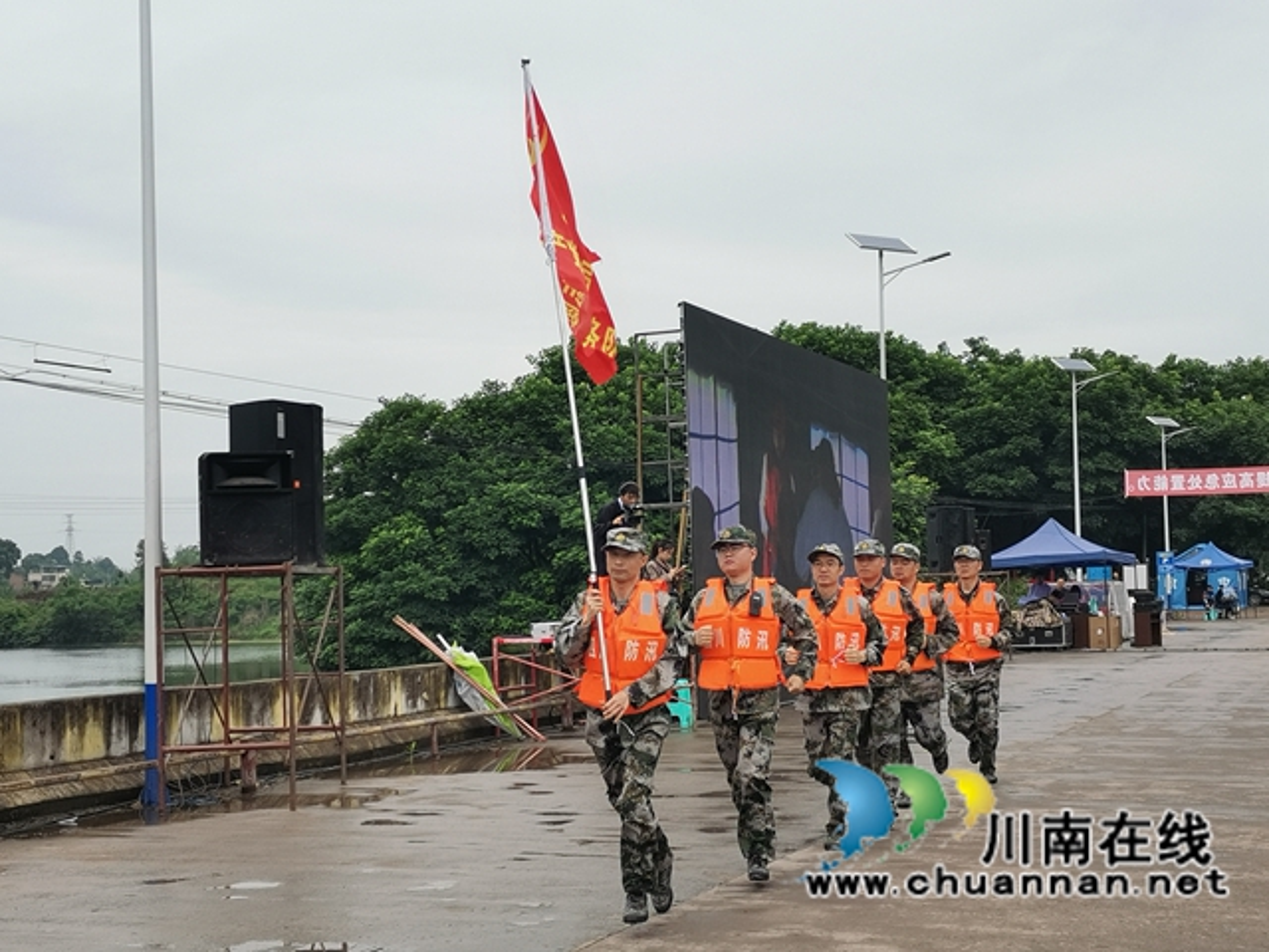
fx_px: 1906
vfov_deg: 28.0
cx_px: 634
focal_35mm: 52
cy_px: 476
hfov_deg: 36.8
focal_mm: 4.75
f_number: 1.8
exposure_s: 1/887
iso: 50
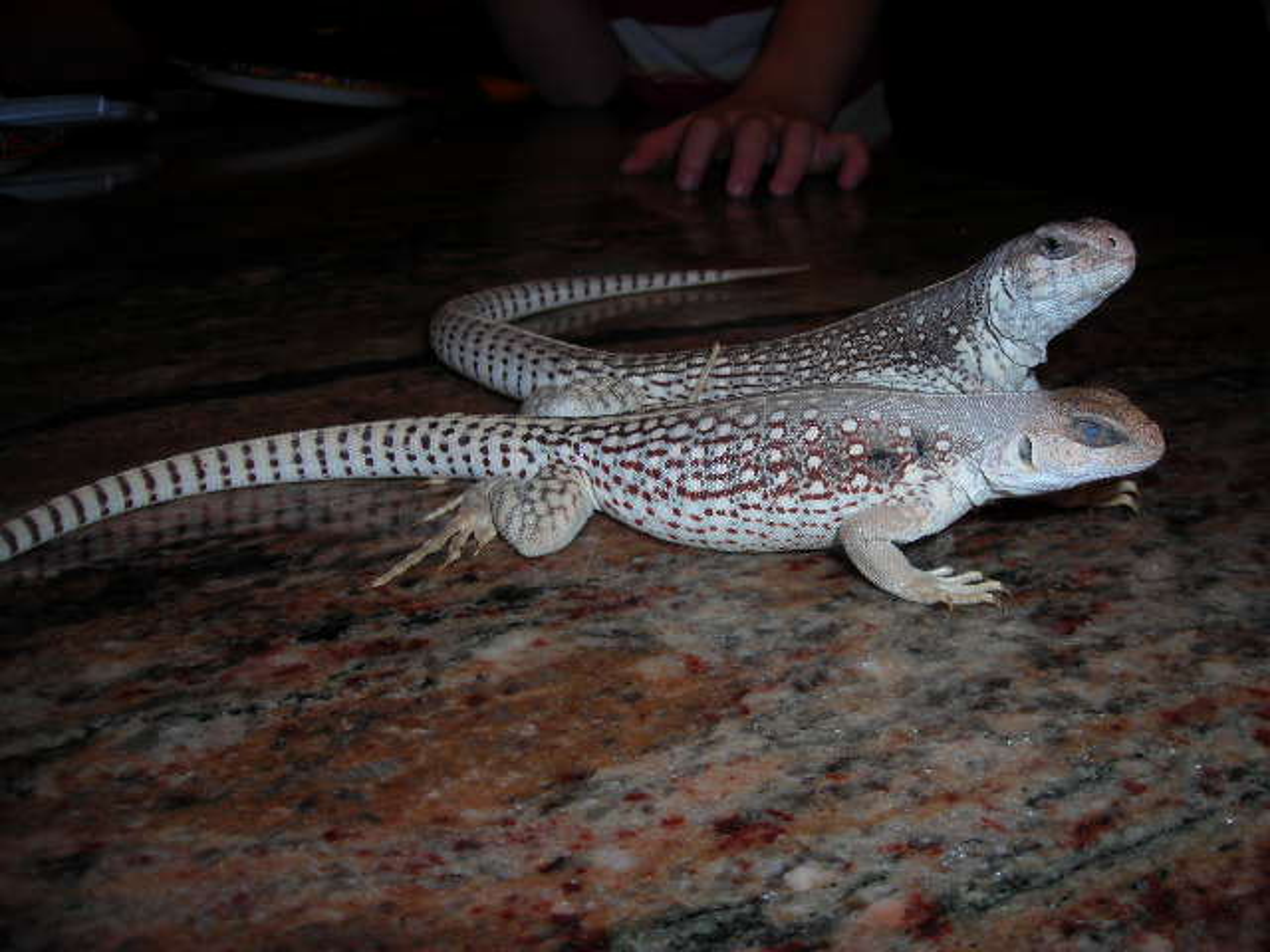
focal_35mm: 38
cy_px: 476
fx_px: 1394
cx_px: 635
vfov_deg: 37.7
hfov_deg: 49.0
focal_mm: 6.3
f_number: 3.2
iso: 50
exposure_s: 1/60.1
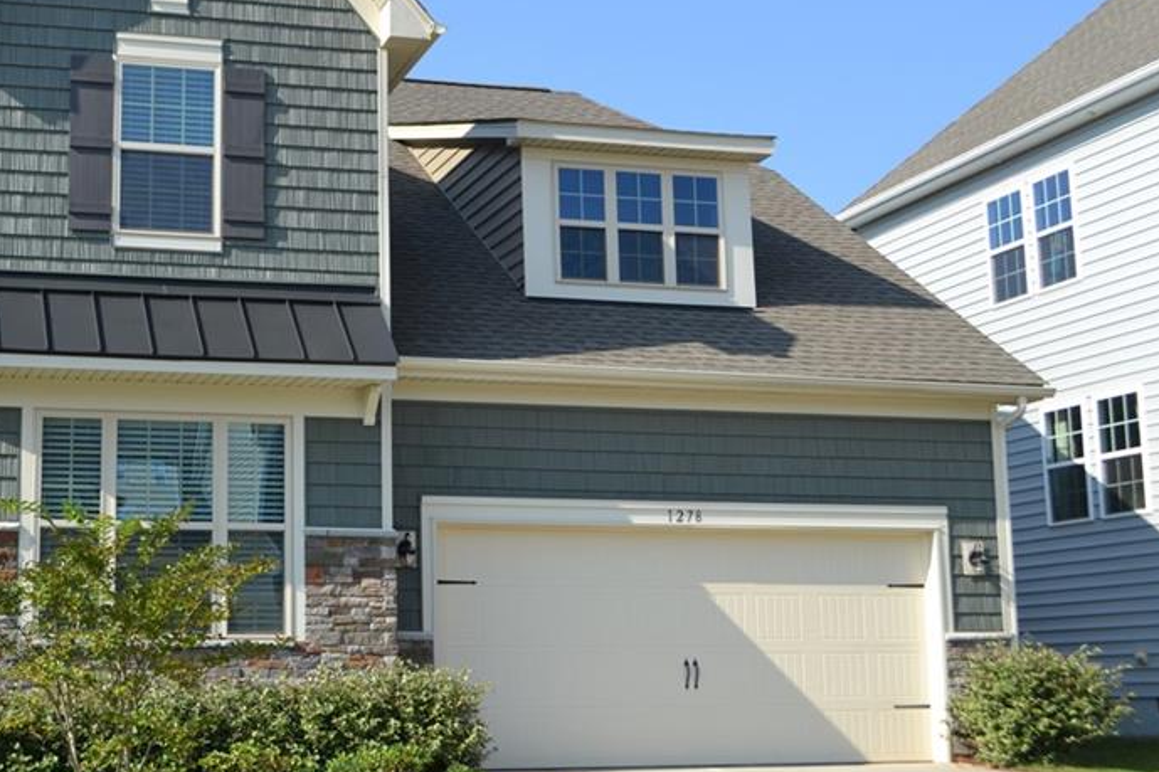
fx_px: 1867
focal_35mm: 58
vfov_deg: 23.4
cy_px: 340
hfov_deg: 34.0
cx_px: 340
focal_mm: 26
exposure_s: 1/200
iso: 100
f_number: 7.1
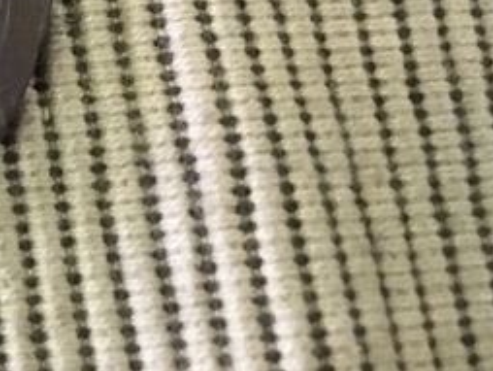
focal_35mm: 114
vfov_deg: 11.9
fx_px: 1625
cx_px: -398
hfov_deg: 15.0
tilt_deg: -70.1
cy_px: -313
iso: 200
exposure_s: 1/30
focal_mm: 4.15
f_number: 2.2
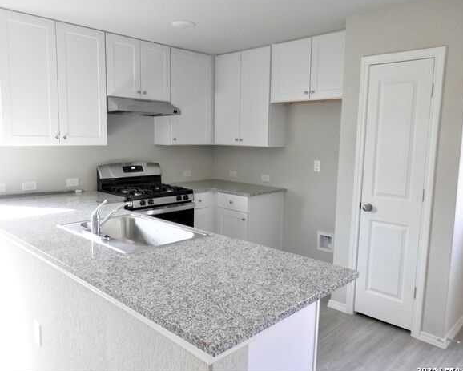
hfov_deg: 64.0
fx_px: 370
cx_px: 224
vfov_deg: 53.2
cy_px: 183
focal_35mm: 27
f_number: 3
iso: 80
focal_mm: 4.5
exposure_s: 1/30
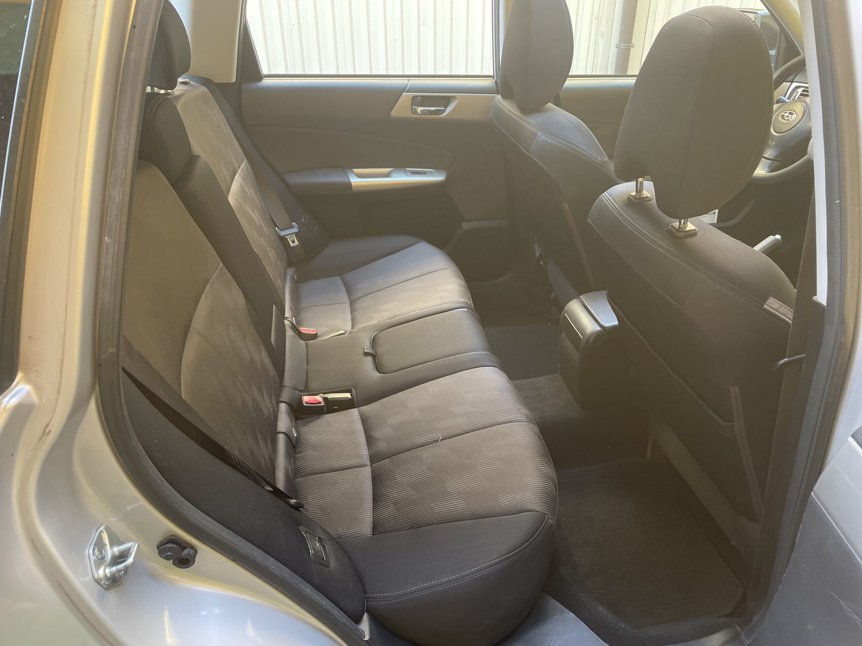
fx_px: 647
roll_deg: +0.8
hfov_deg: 67.3
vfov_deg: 53.1
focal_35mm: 26
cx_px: 431
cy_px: 323
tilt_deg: -32.4
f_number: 1.6
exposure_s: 1/103
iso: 125
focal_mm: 4.2
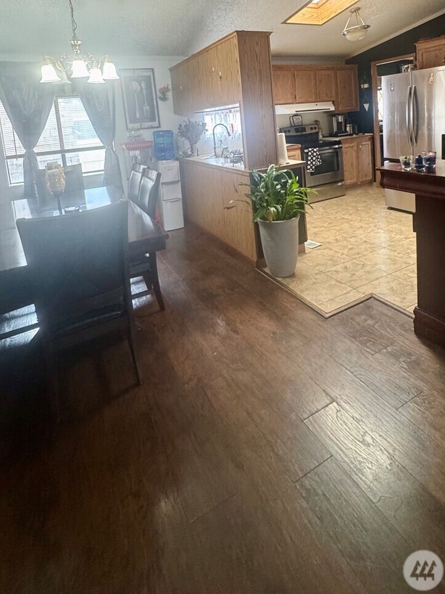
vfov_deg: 73.8
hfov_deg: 63.1
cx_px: 258
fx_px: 360
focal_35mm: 21
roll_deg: +4.6
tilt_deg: -6.0
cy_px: 153
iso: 250
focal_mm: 2.22
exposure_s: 1/60
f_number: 2.2
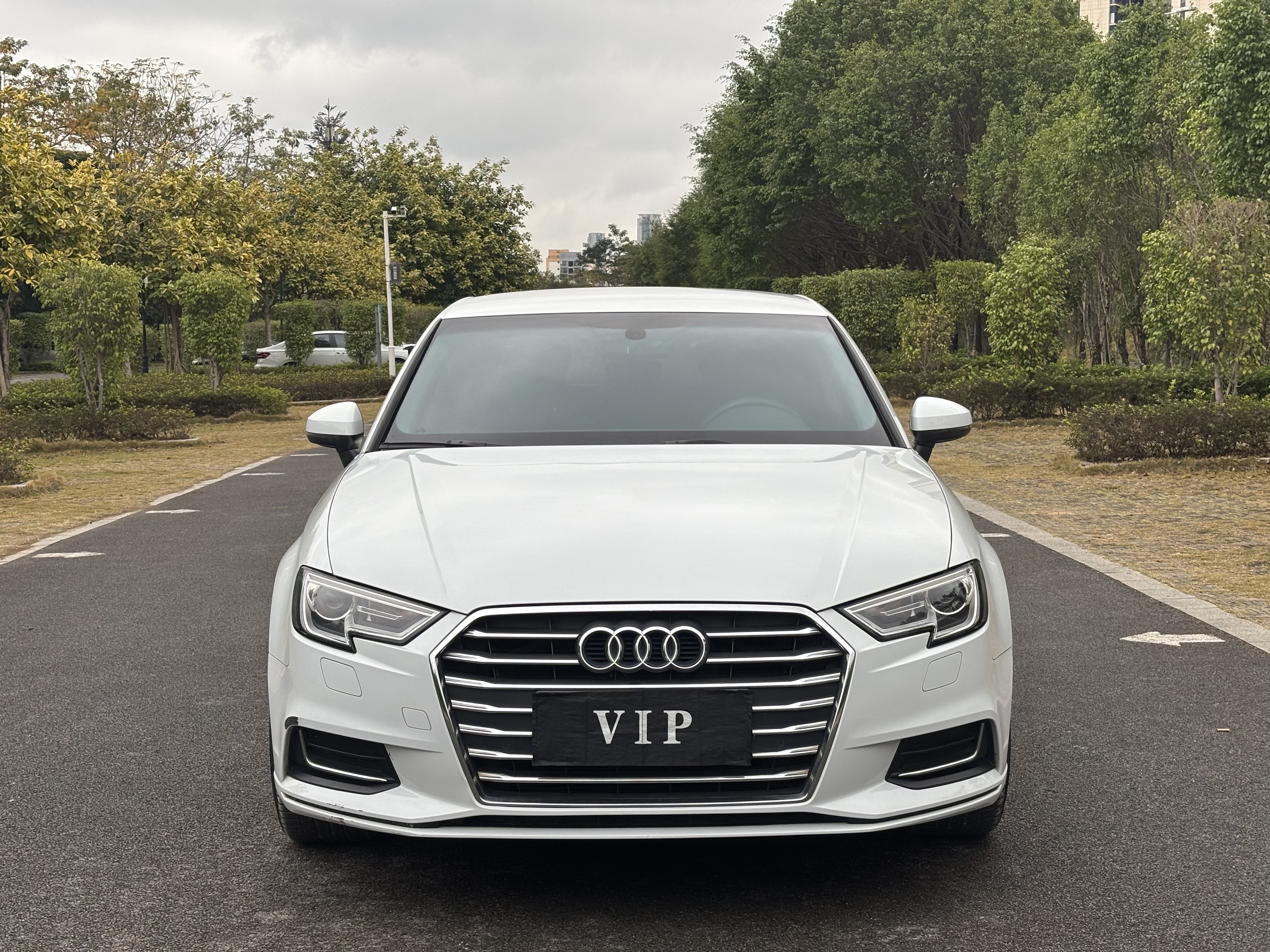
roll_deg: -1.3
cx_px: 635
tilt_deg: -4.9
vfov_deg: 28.0
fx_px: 1908
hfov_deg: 36.8
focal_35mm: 52
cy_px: 476
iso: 32
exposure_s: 1/604
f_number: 1.6
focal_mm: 5.96
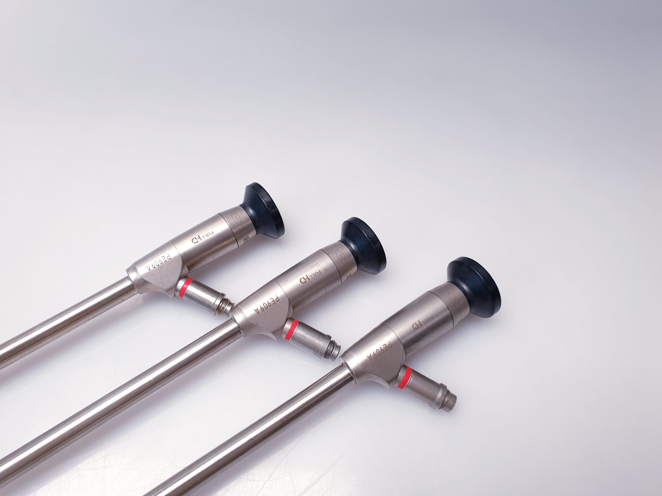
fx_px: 497
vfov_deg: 53.1
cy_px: 248
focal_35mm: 26
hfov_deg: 67.3
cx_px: 331
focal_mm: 4.3
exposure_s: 1/50
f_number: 2.4
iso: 80
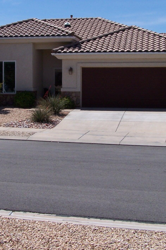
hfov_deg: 20.8
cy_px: 100
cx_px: 53
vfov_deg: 30.9
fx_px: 450
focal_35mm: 65
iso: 80
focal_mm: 6.3
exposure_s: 1/500
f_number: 5.6
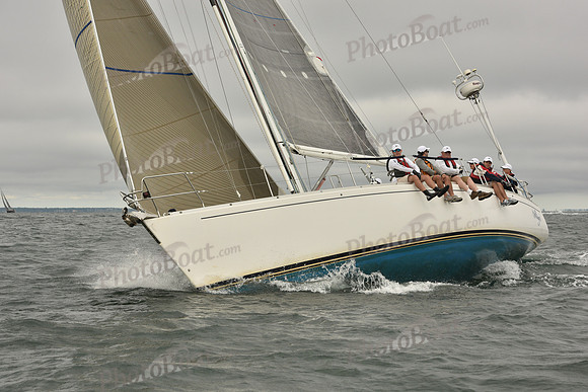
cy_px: 196
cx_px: 294
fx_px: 1470
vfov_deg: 15.2
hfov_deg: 22.6
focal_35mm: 90
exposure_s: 1/800
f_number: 9
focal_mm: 90
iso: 320
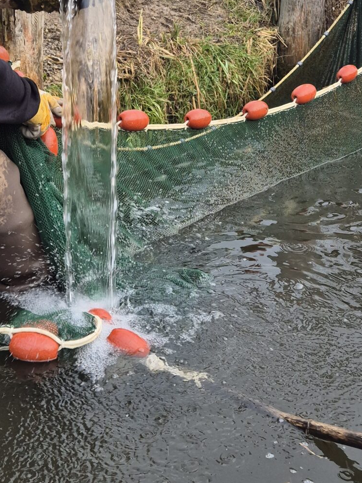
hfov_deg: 24.8
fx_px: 823
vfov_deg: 31.7
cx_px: 152
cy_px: 86
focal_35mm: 59
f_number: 1.8
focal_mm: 5.4
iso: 32
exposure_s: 1/180
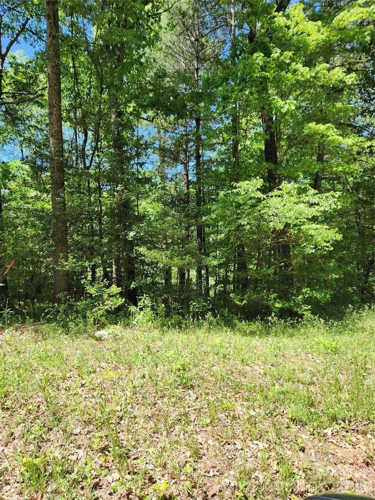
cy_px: 250
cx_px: 188
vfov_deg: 73.9
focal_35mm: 23
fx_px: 332
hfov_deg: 58.9
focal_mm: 5.4
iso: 20
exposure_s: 1/375
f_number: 1.8
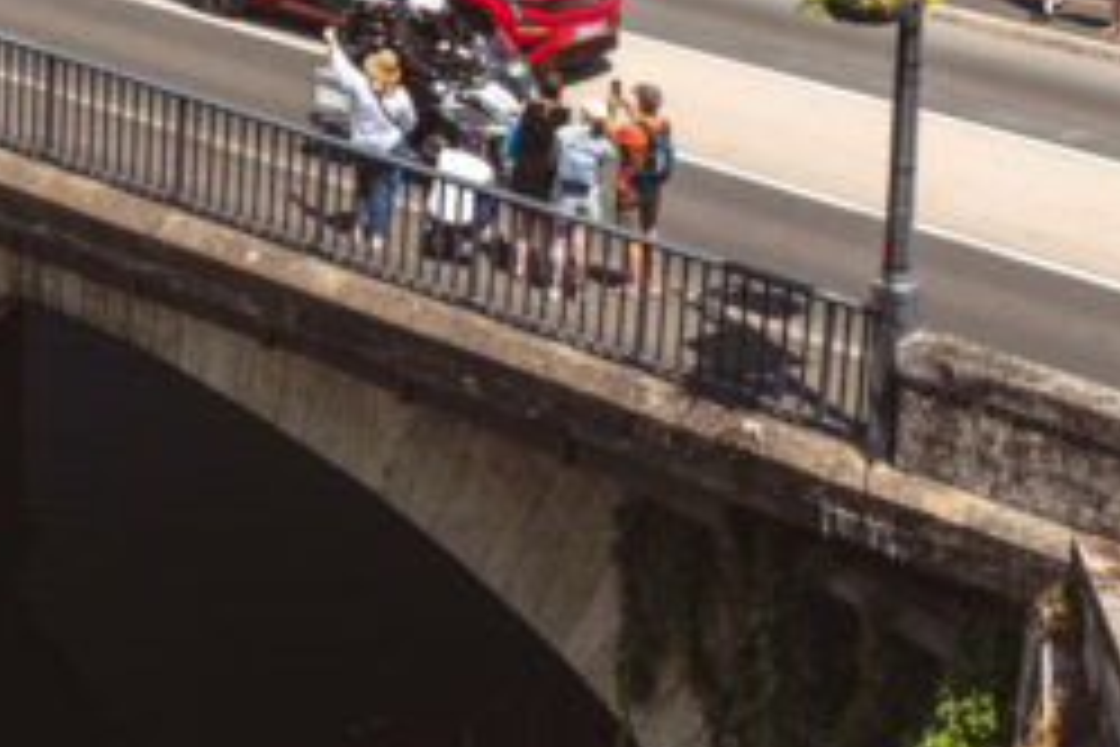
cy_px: -333
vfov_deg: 12.2
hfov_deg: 18.0
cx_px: -198
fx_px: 3360
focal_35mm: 108
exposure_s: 1/1600
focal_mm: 35
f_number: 5
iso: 640
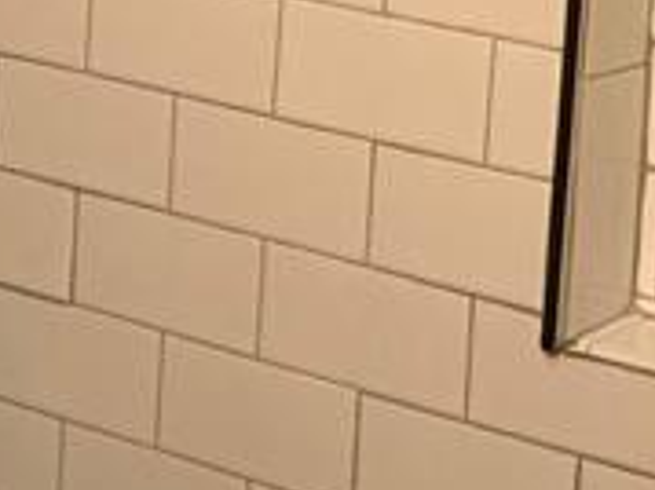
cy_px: -252
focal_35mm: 160
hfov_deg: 12.3
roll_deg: -3.1
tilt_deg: -5.6
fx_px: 3025
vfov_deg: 9.0
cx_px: 132
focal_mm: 3.99
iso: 40
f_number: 1.8
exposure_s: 1/24
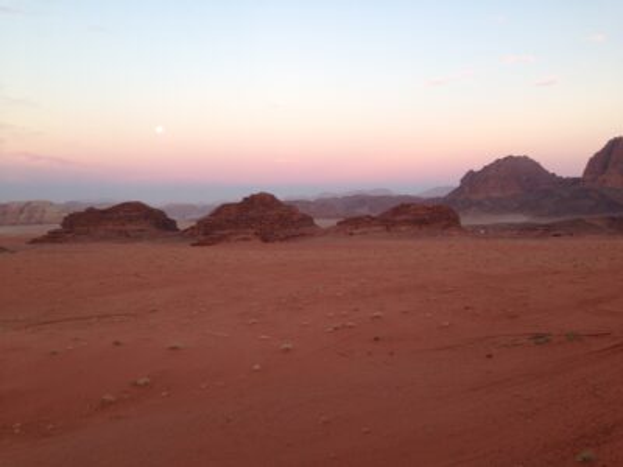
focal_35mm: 33
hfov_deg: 55.4
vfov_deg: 42.9
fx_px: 594
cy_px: 234
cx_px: 312
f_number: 2.4
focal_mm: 4.12
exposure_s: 1/40
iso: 50
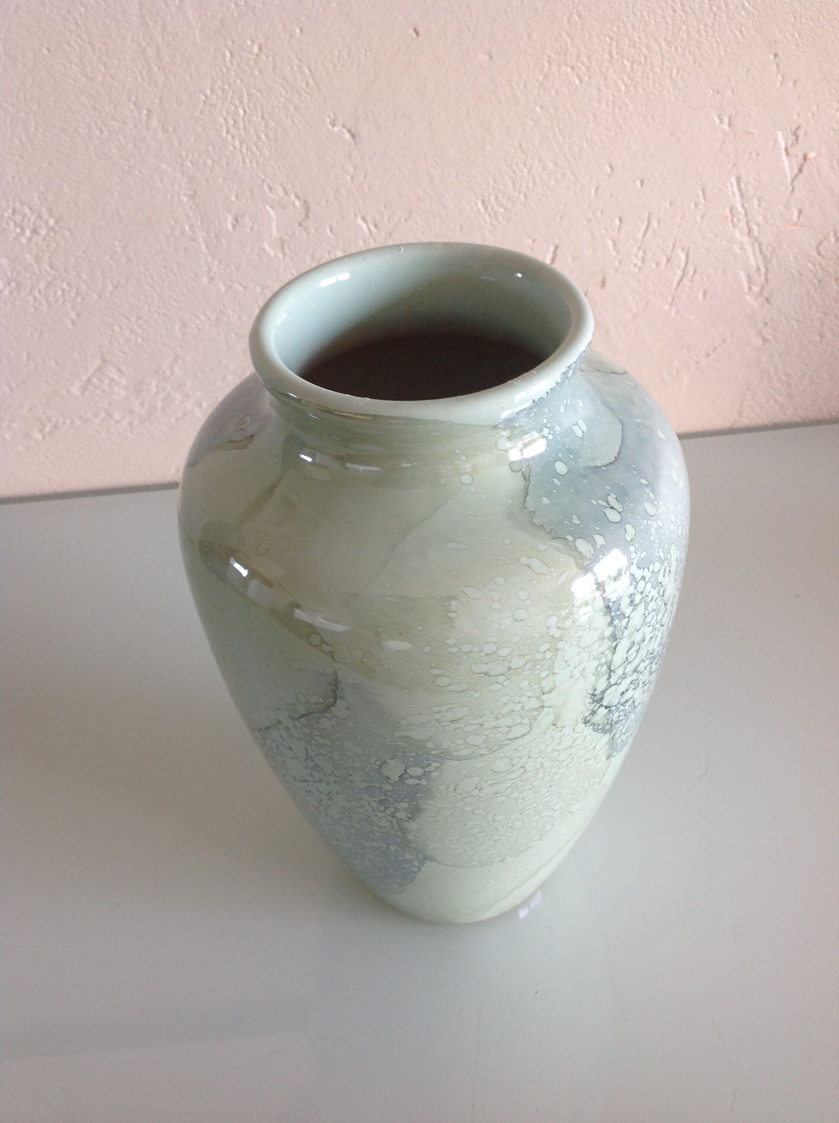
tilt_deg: -40.3
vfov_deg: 52.7
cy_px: 562
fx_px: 1134
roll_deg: +5.1
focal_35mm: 35
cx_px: 420
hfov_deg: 40.6
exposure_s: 1/24
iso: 50
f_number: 2.4
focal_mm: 4.28
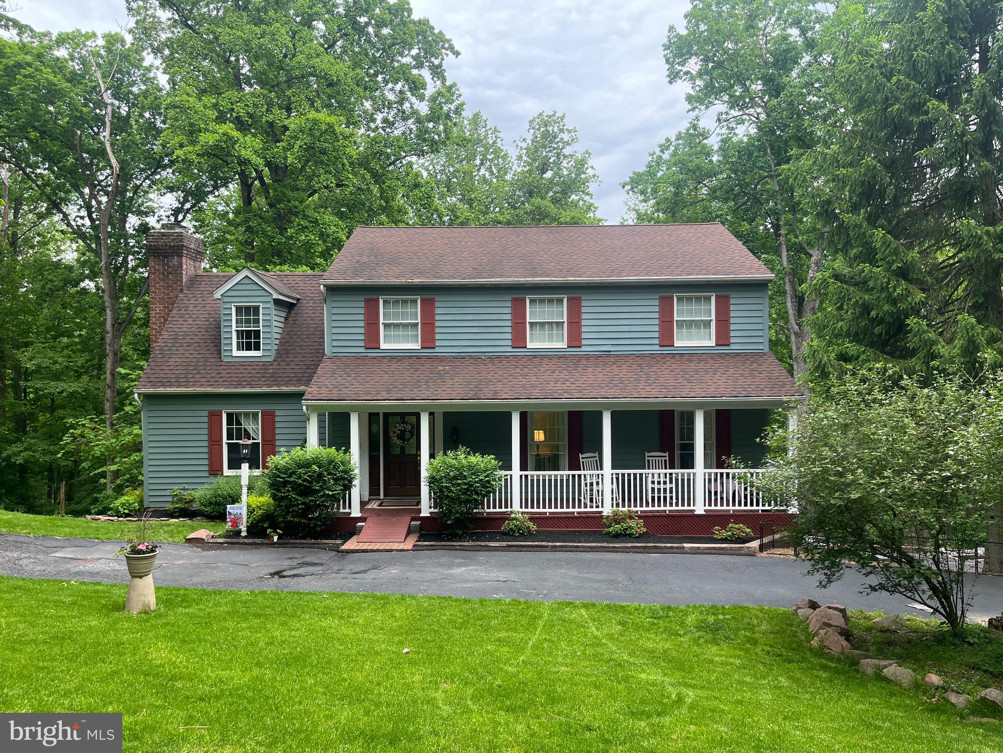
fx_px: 753
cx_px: 502
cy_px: 376
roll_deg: +0.4
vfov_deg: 53.1
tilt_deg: -0.6
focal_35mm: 26
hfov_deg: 67.3
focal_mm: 5.1
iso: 64
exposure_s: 1/153
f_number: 1.6
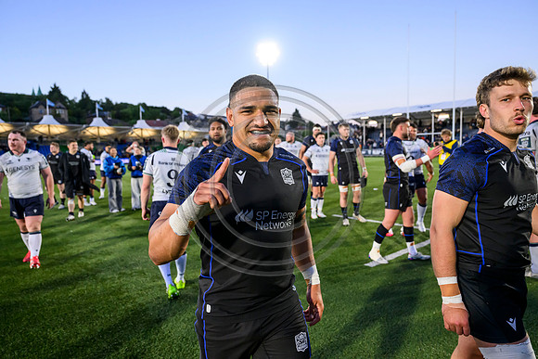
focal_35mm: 25
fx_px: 374
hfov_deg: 71.5
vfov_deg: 51.3
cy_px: 180
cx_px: 269
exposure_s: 1/1600
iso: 3200
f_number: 3.5
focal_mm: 25
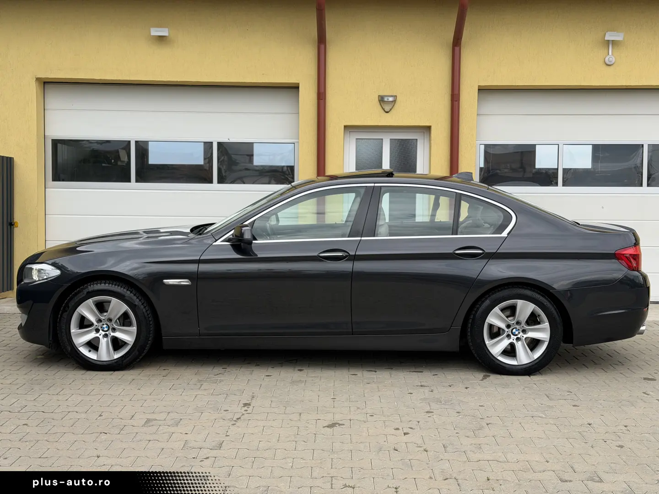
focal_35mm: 48
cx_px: 330
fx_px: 914
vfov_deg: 30.3
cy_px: 247
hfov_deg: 39.7
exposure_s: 1/2577
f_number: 1.78
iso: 64
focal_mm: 6.76
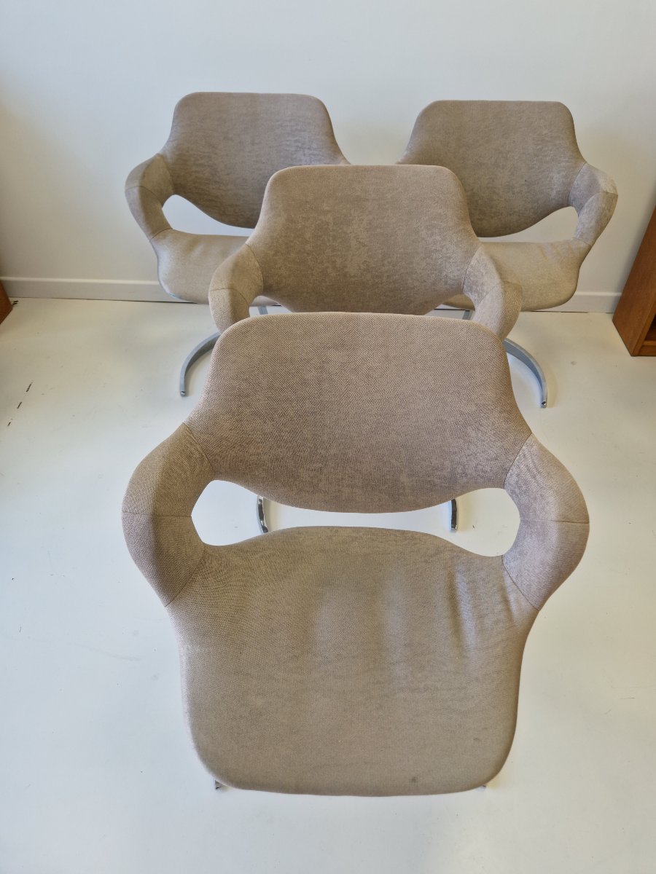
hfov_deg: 58.9
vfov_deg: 73.9
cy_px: 437
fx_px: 581
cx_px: 328
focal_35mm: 23
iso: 50
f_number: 1.8
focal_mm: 5.4
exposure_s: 1/50
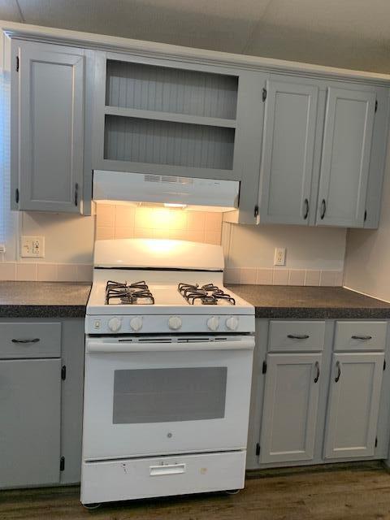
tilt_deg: -5.8
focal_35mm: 26
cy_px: 260
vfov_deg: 67.3
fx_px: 391
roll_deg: -2.9
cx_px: 195
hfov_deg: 53.1
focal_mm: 4.25
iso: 160
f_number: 1.8
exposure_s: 1/60
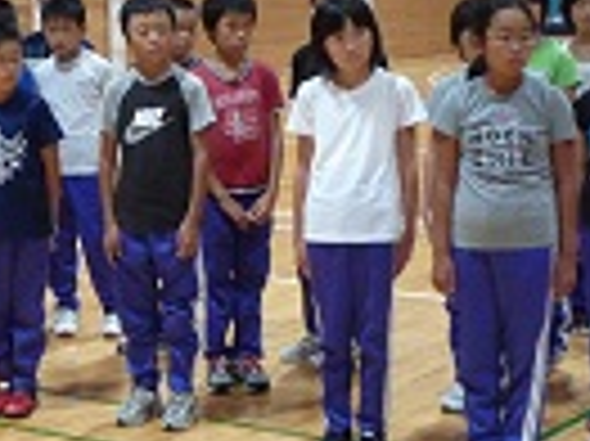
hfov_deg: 16.6
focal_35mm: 117
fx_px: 1992
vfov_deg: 12.6
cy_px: 189
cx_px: 47
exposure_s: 1/25
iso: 400
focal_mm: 7.3
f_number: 4.1
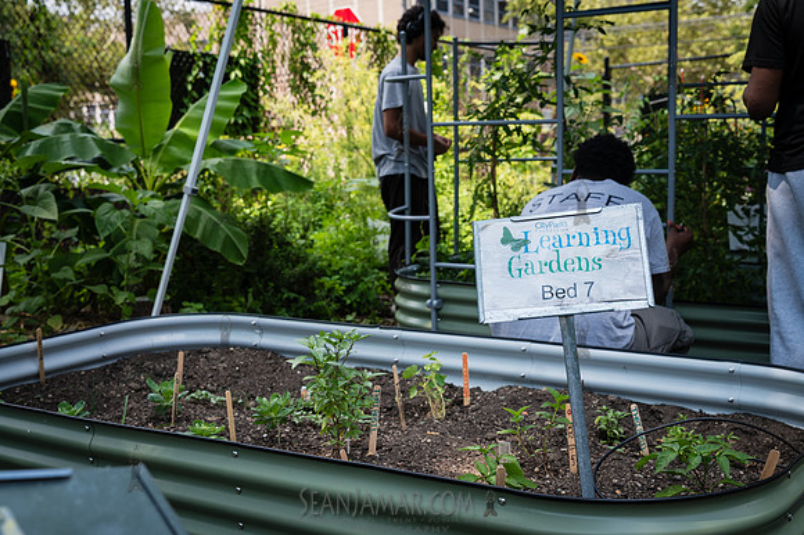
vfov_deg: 30.0
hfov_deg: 43.8
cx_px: 402
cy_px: 268
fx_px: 999
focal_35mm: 45
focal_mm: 44
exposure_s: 1/320
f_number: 5.6
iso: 200
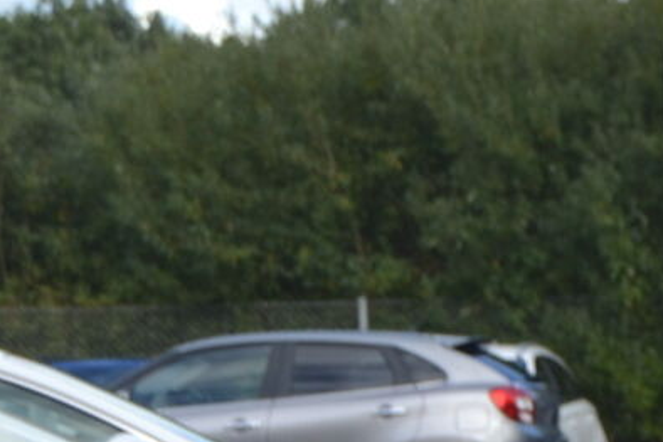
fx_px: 4311
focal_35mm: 234
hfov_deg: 8.1
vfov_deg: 5.8
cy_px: 807
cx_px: 1587
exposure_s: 1/200
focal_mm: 32
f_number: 7.1
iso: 100
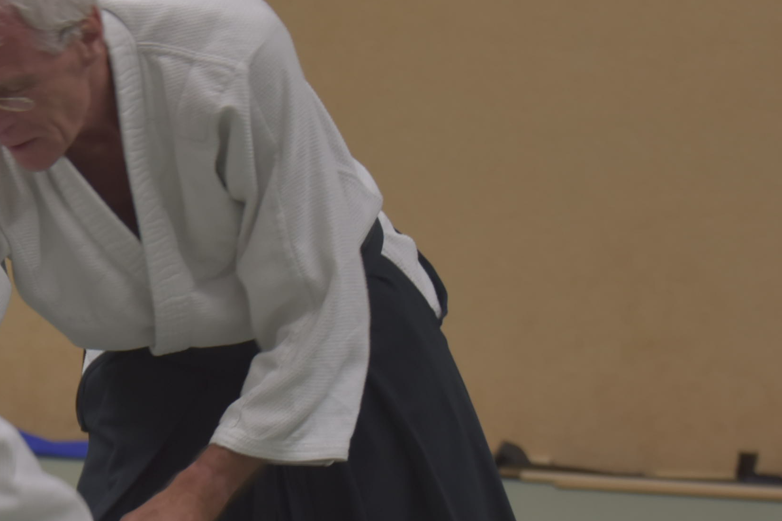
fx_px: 5342
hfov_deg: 8.3
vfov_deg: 5.6
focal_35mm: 246
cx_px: -21
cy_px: 463
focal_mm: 90
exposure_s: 1/100
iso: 1250
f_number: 5.3
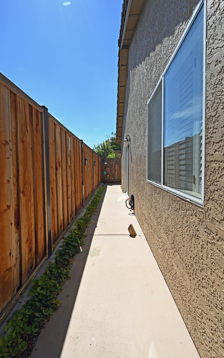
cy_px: 172
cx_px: 106
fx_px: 156
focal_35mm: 16
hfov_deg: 71.2
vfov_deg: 97.8
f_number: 9
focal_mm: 15
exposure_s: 1/200
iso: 100
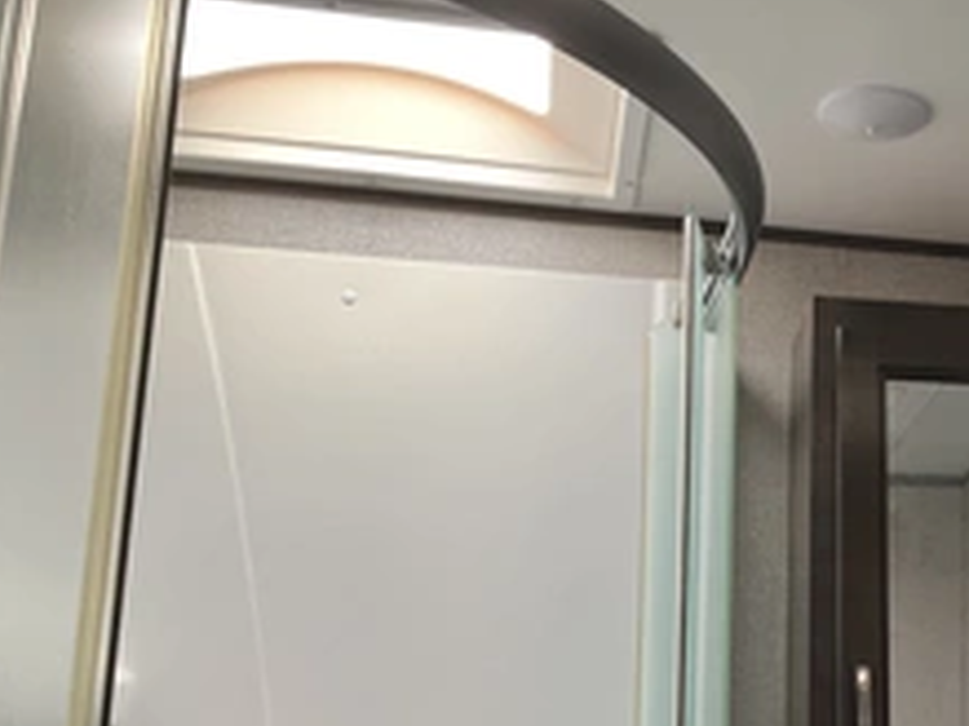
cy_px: 505
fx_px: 1483
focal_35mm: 53
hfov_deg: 34.2
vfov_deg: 27.3
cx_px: 872
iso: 50
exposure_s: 1/122
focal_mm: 3
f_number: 1.8
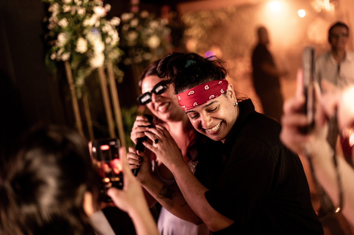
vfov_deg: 27.0
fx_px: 491
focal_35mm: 50
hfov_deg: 39.6
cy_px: 118
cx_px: 177
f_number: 1.4
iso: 3200
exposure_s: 1/250
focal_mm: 50
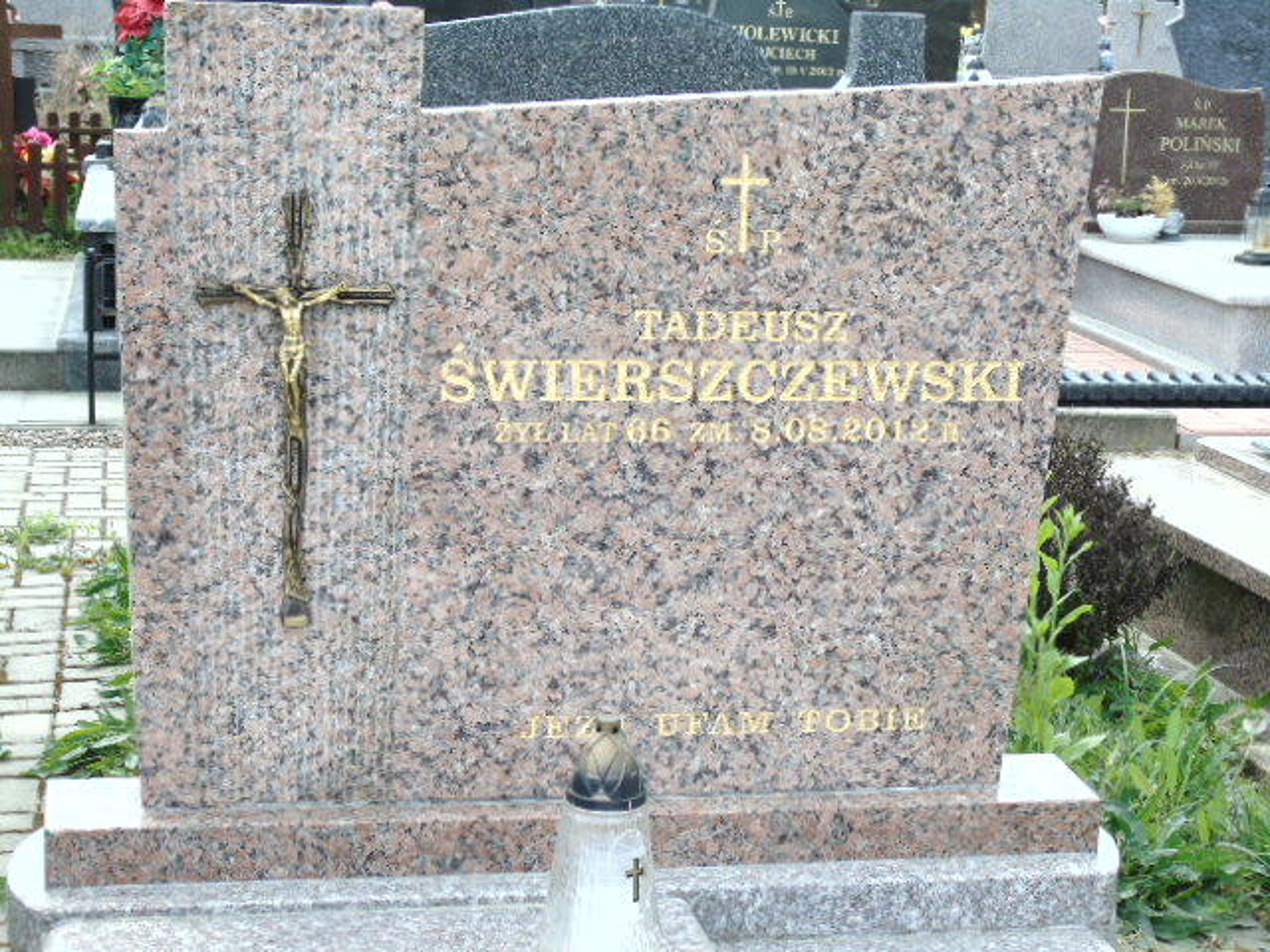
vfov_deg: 20.7
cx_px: 635
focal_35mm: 71
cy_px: 476
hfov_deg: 27.4
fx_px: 2605
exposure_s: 1/125
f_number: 4.7
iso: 80
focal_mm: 13
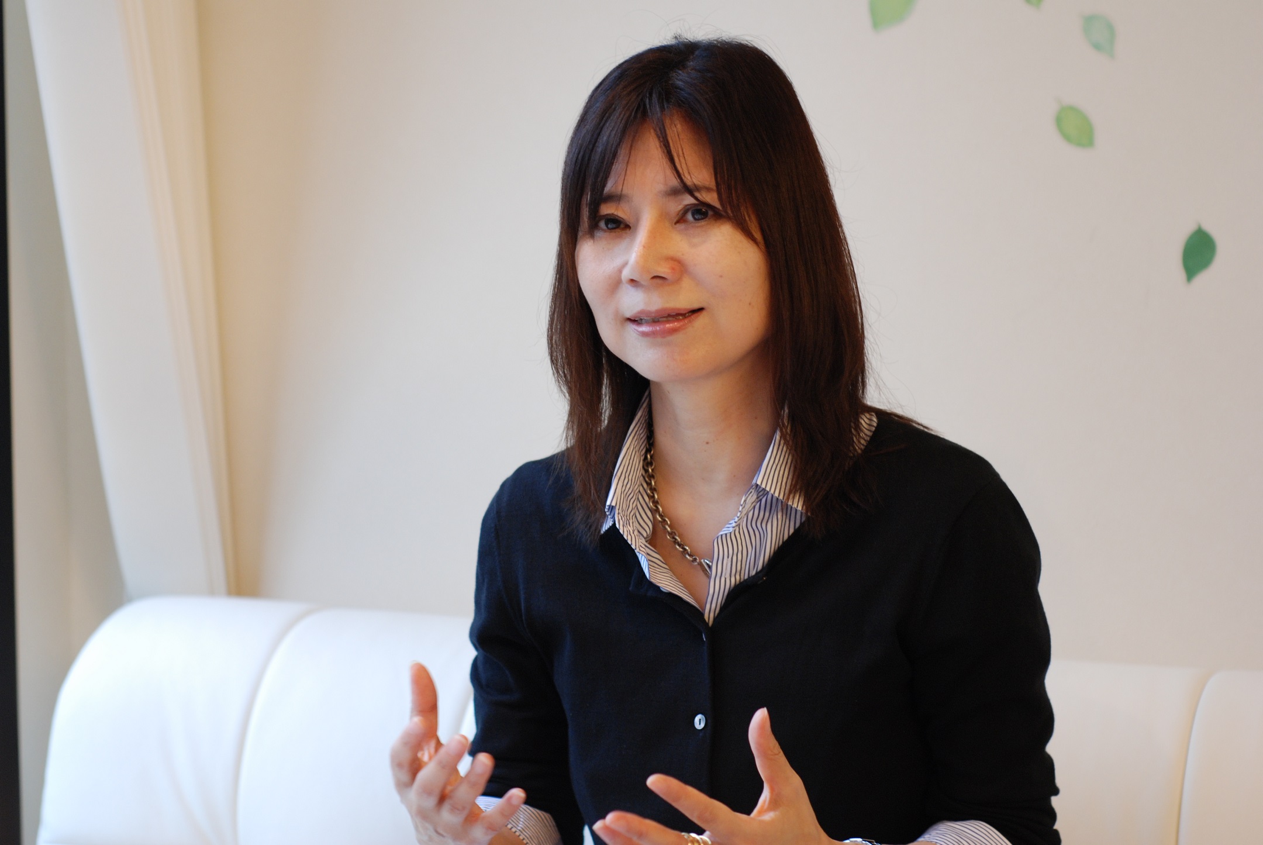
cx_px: 632
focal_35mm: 75
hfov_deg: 27.0
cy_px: 422
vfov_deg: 18.2
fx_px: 2634
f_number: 2.8
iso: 400
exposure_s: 1/30
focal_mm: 50
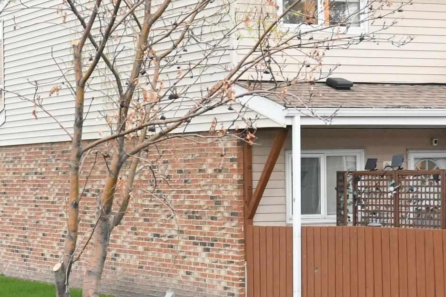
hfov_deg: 19.3
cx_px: 33
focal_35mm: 104
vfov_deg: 13.1
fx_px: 1288
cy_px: 218
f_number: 4
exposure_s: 1/60
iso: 560
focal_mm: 24
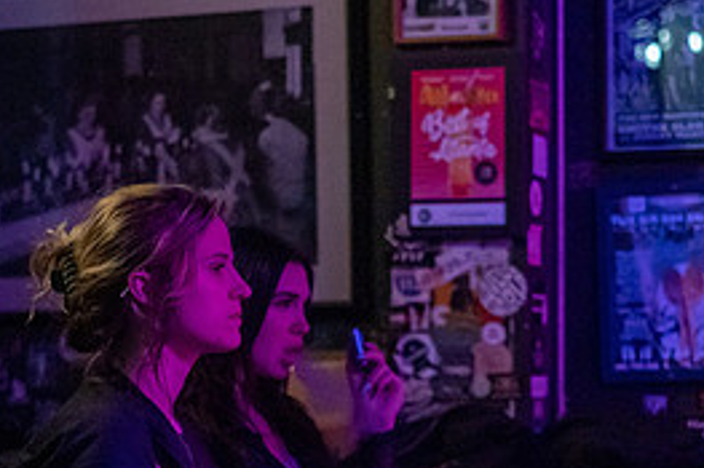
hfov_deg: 16.3
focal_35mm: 126
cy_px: 455
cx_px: 383
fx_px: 2462
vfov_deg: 10.8
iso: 3200
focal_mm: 50
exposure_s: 1/125
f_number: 1.8
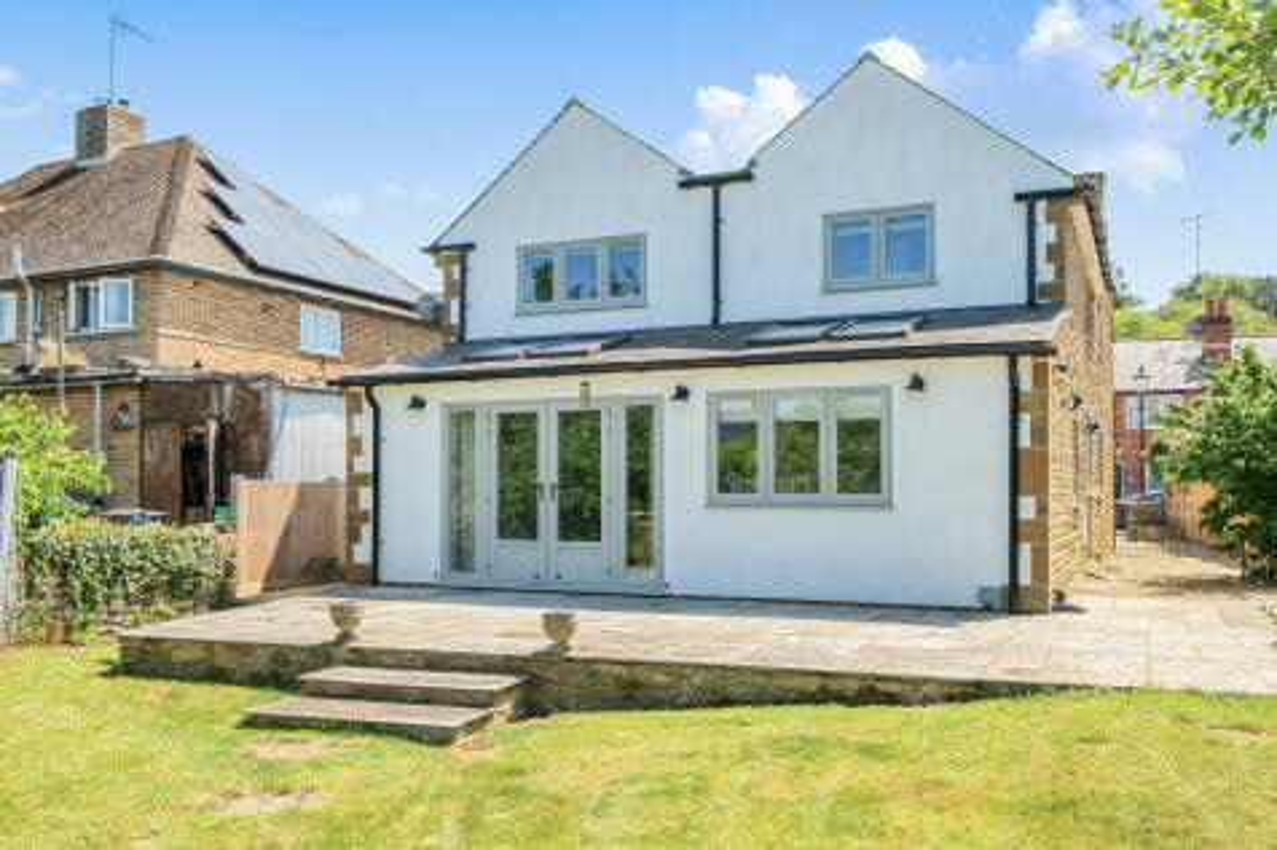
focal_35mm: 30
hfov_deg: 61.9
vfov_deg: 43.6
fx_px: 1064
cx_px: 638
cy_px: 425
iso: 400
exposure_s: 1/500
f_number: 8
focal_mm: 20
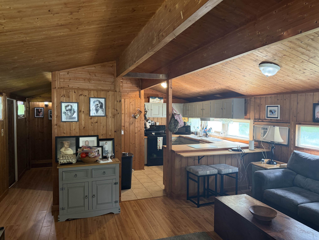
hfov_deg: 71.6
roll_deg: -0.3
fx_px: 221
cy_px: 120
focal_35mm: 24
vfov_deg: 56.8
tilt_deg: -2.4
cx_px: 160
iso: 320
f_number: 1.78
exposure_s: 1/60
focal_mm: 6.76
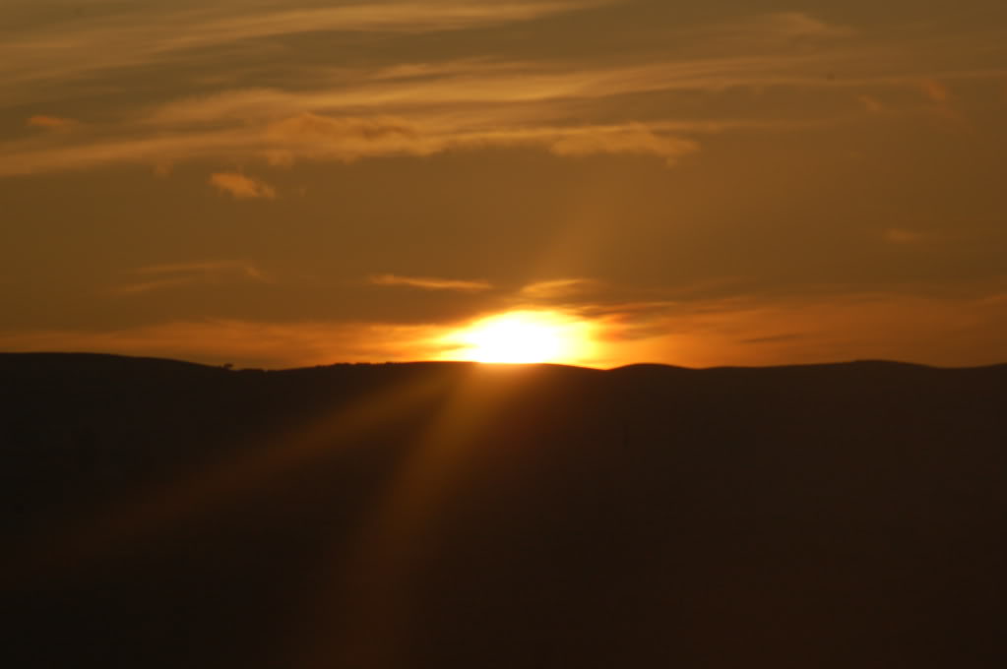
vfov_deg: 5.9
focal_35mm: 232
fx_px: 6497
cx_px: 504
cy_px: 334
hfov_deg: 8.9
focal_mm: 155
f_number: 11
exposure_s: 1/2000
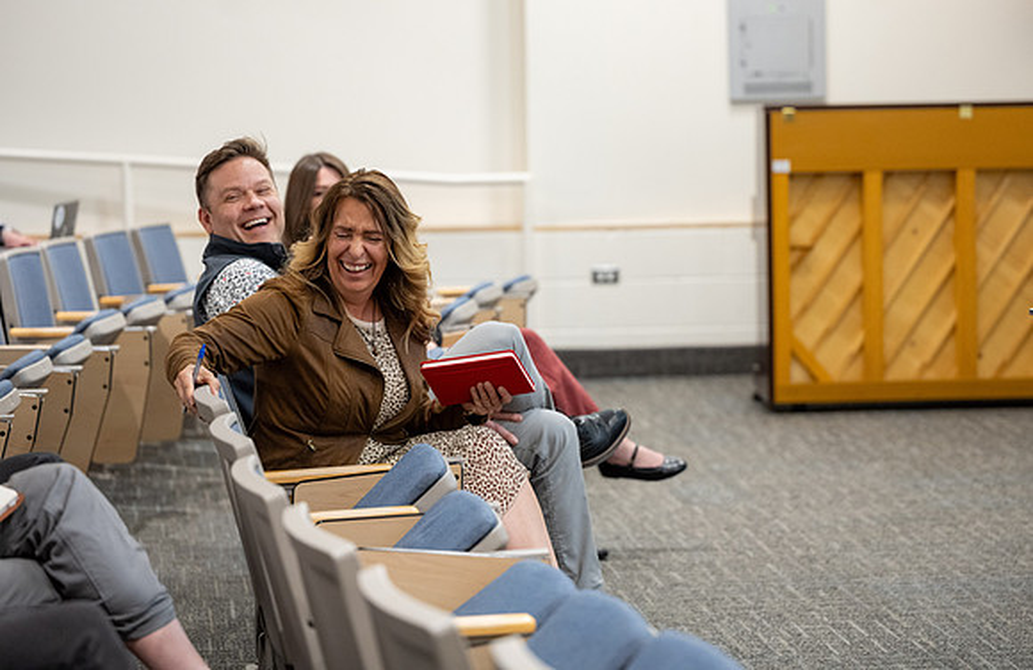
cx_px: 516
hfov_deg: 17.4
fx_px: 3369
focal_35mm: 118
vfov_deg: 11.3
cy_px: 269
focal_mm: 101
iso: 1250
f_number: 2.8
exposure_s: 1/200
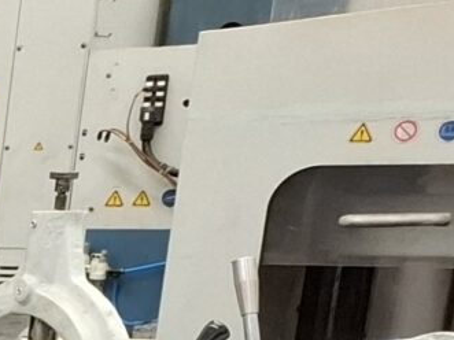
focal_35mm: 178
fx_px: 2334
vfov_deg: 7.7
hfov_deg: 7.9
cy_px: 866
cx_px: -1267
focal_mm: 5.54
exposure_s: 1/120
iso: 160
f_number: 1.8
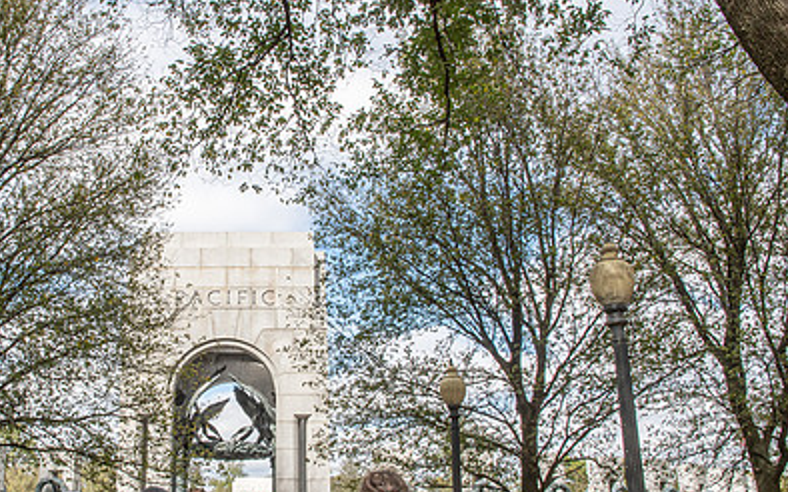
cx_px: 232
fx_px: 773
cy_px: 299
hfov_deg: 52.4
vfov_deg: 35.2
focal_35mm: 36
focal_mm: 16
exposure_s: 1/125
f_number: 16
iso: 125
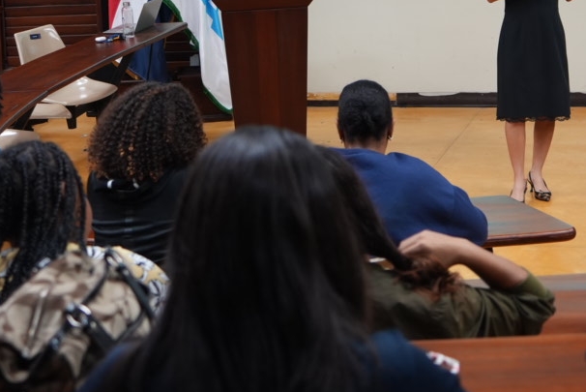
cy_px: -19
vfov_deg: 15.2
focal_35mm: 88
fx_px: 1433
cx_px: 329
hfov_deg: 23.1
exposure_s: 1/40
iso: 800
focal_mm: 33
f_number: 3.2
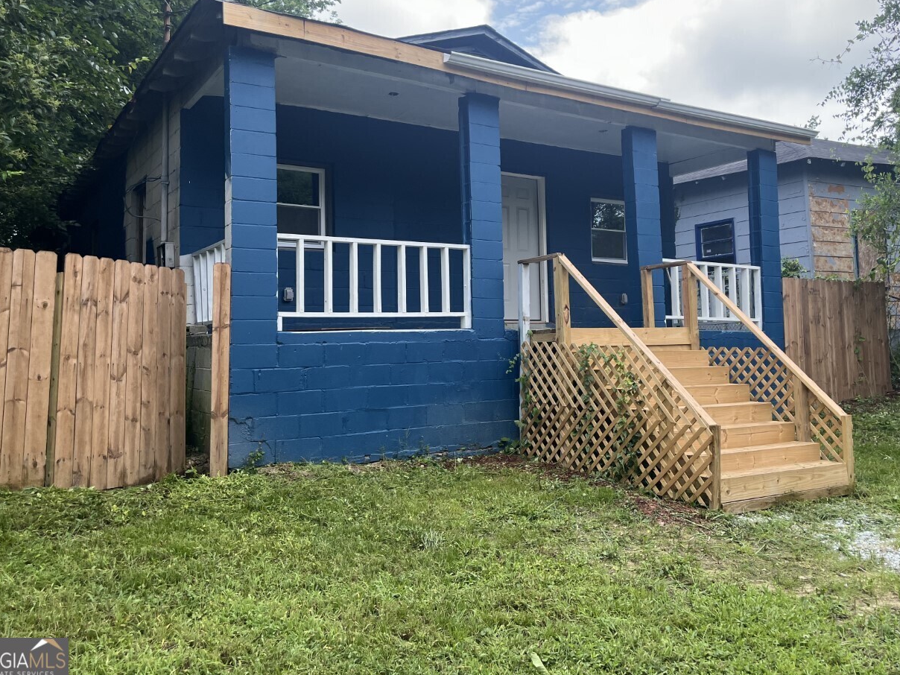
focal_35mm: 31
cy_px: 276
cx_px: 484
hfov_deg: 58.3
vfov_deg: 45.2
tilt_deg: +5.6
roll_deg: +1.5
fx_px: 806
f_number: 1.6
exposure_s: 1/1151
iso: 50
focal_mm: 5.1
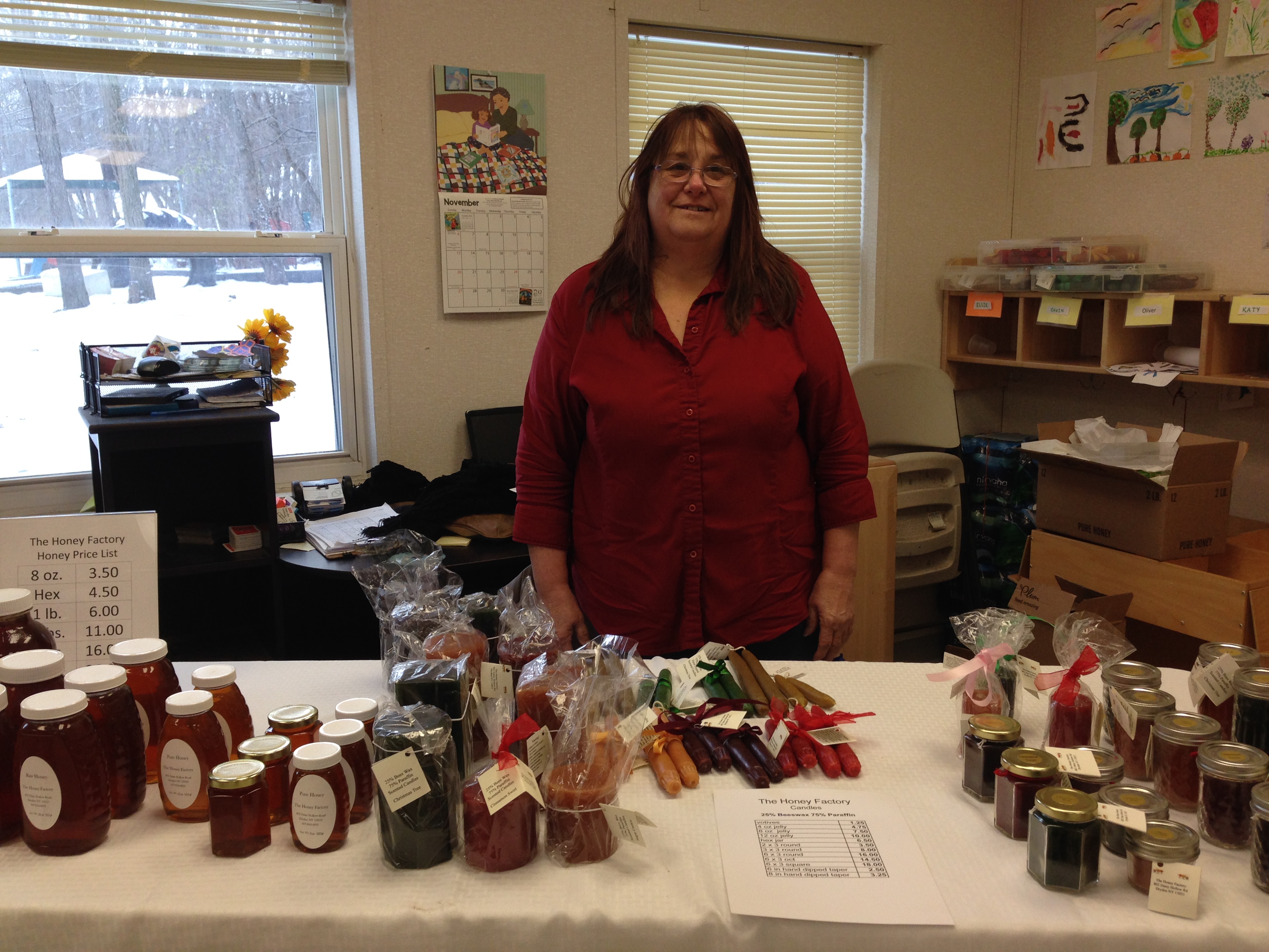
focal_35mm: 33
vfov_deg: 42.9
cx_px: 634
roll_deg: -0.3
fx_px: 1210
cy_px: 476
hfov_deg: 55.4
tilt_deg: -11.4
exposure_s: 1/120
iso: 80
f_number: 2.4
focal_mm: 4.12
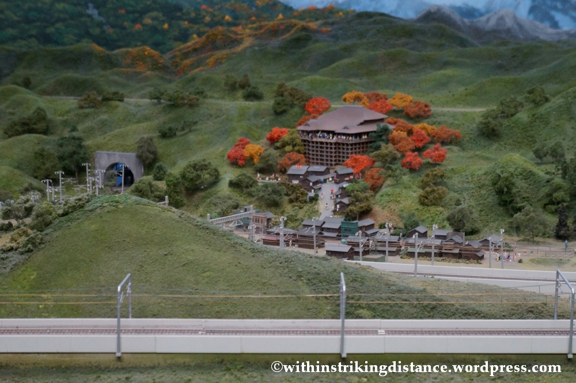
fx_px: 1318
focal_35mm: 82
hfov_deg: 24.6
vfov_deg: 16.5
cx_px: 288
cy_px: 192
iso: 3200
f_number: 5.6
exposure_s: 1/80
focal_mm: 55
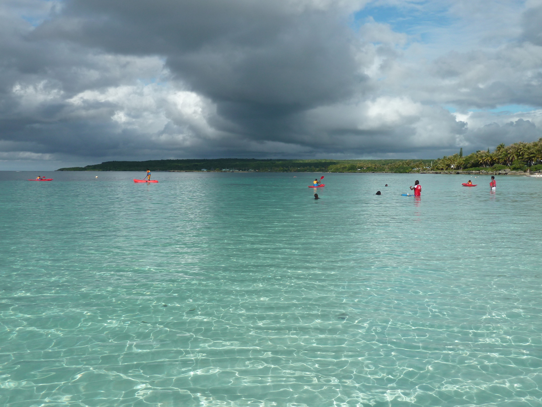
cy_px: 204
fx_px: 548
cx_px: 271
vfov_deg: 40.7
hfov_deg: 52.6
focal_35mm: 35
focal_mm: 5.7
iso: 80
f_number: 3.5
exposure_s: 1/1000
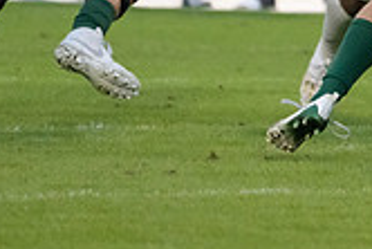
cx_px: 549
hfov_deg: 1.5
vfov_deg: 1.0
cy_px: -167
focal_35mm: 1394
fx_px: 14417
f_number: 5.6
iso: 6400
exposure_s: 1/1250
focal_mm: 400
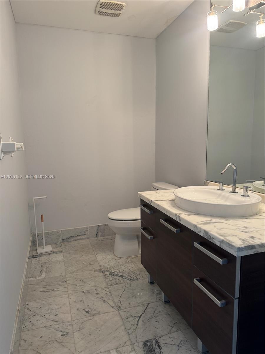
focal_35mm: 24
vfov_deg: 71.6
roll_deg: -0.1
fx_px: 245
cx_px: 132
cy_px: 177
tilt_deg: -9.2
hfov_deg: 56.8
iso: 160
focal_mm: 6.76
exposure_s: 1/120
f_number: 1.78
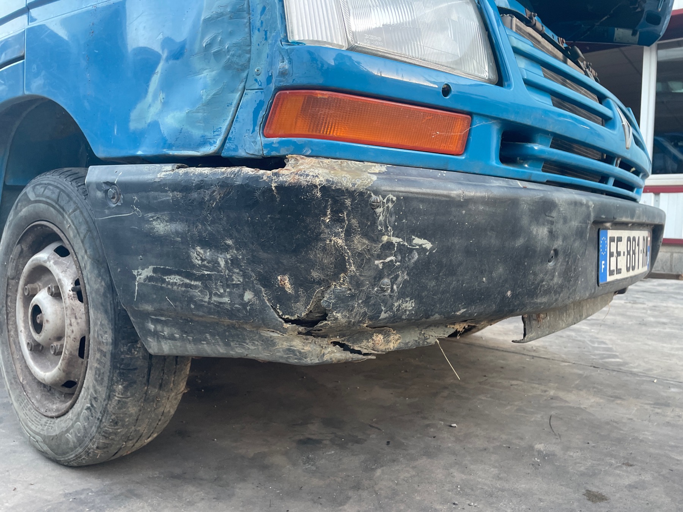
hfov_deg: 67.3
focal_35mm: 26
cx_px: 342
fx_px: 513
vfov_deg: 53.1
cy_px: 256
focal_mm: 4.2
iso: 125
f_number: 1.6
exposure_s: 1/68
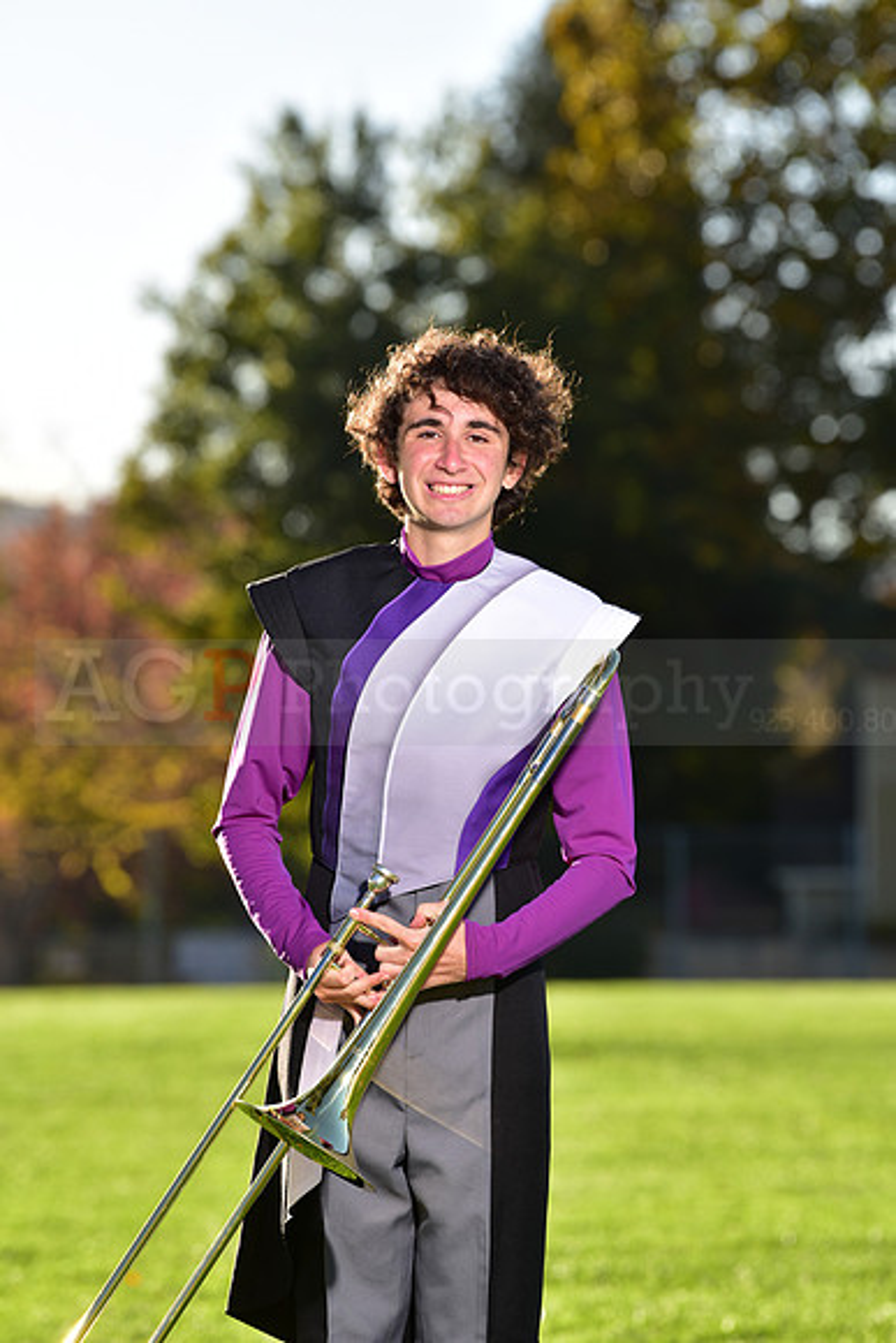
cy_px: 672
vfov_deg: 10.3
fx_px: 7462
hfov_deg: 6.9
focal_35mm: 200
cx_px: 448
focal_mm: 200
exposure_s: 1/250
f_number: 5.6
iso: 100
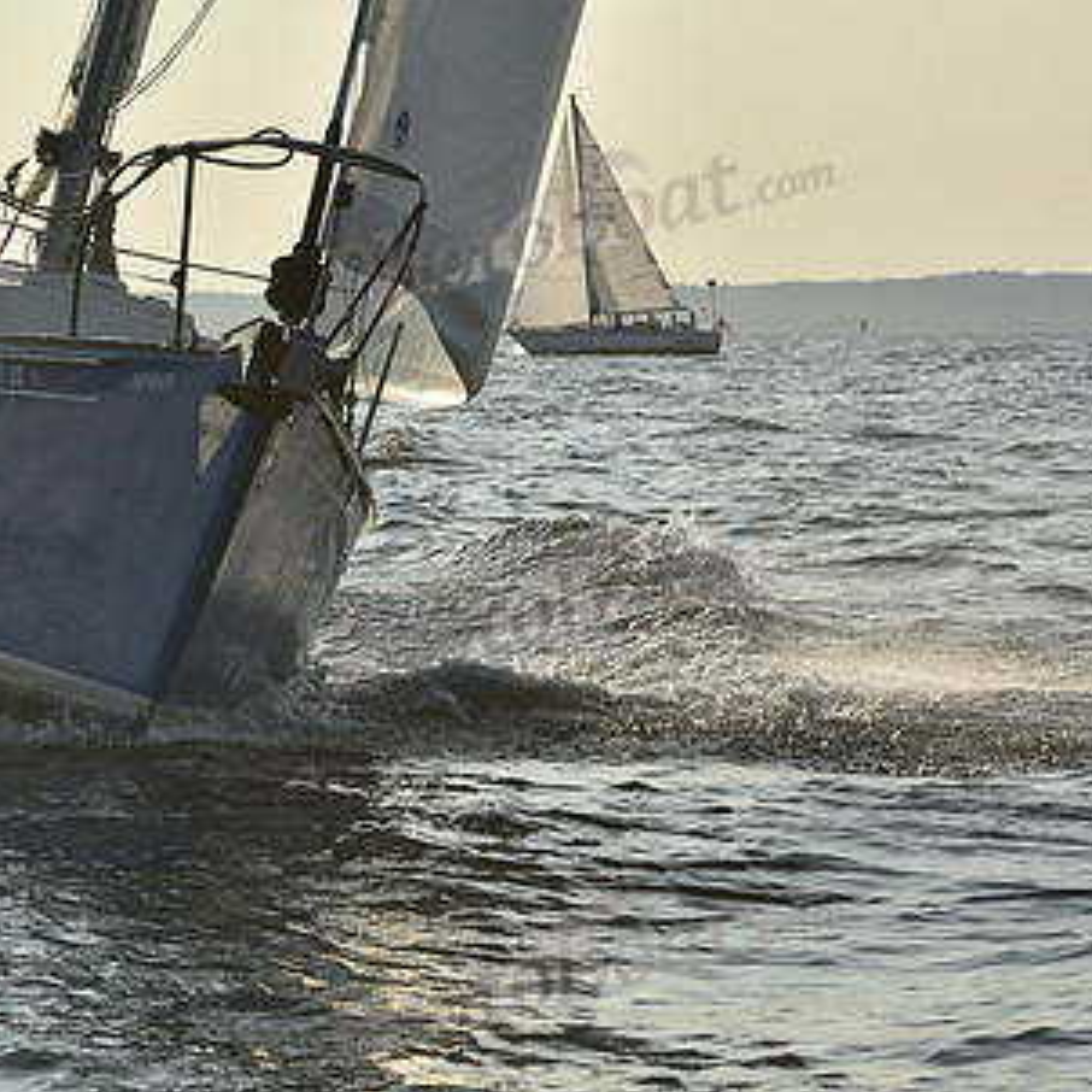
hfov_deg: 11.2
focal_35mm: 155
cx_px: 141
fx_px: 5532
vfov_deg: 11.3
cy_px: 465
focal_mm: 95
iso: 320
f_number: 11
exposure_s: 1/1000
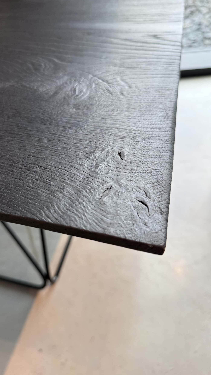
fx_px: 268
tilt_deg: -42.0
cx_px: 70
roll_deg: +4.6
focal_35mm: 27
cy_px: 185
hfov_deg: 42.3
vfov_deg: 69.9
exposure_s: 1/120
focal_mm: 6.76
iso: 80
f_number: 1.78
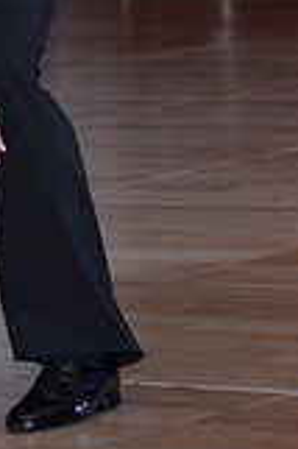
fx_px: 4492
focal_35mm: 361
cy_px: -92
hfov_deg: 3.8
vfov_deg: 5.7
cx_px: -146
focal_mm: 100
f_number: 4.5
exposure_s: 1/250
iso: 1250
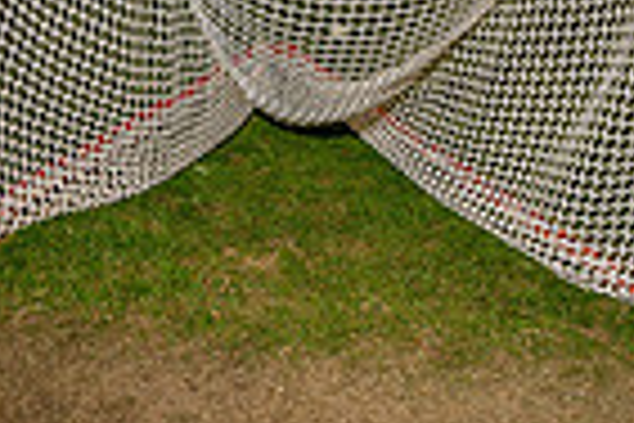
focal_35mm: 64
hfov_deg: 31.4
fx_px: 1127
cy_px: -536
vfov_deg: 15.0
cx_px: 297
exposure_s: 1/250
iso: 400
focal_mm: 20
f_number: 4
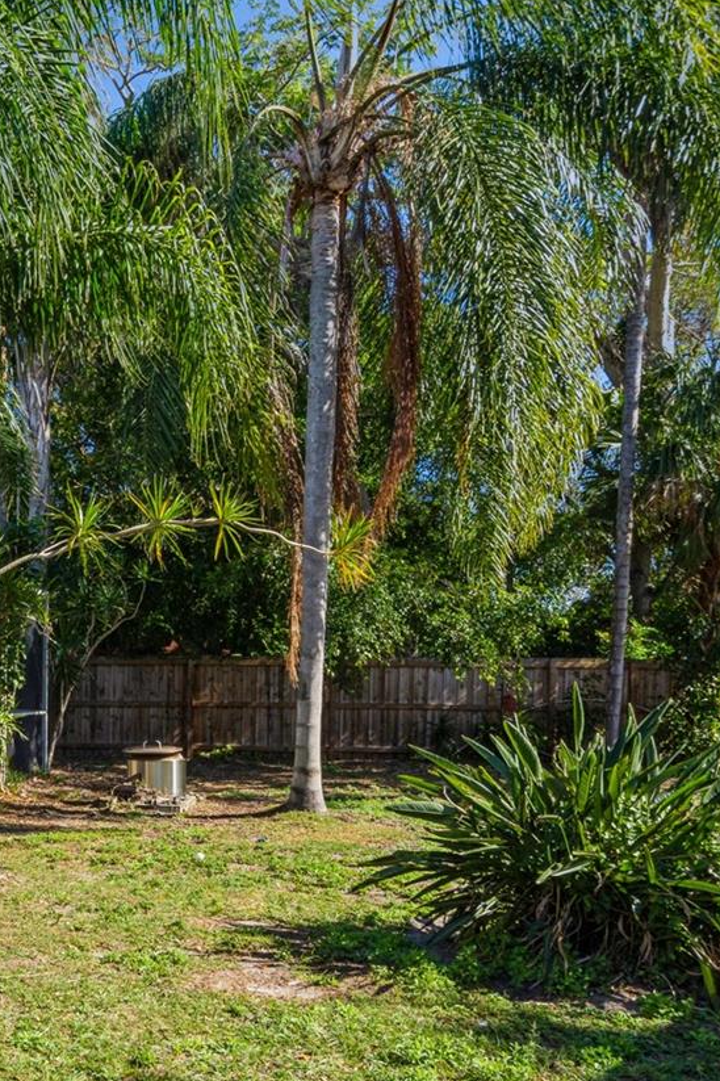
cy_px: 667
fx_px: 1051
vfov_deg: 53.9
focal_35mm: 35
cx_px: 17
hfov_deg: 34.7
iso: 250
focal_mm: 12
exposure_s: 1/400
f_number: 8
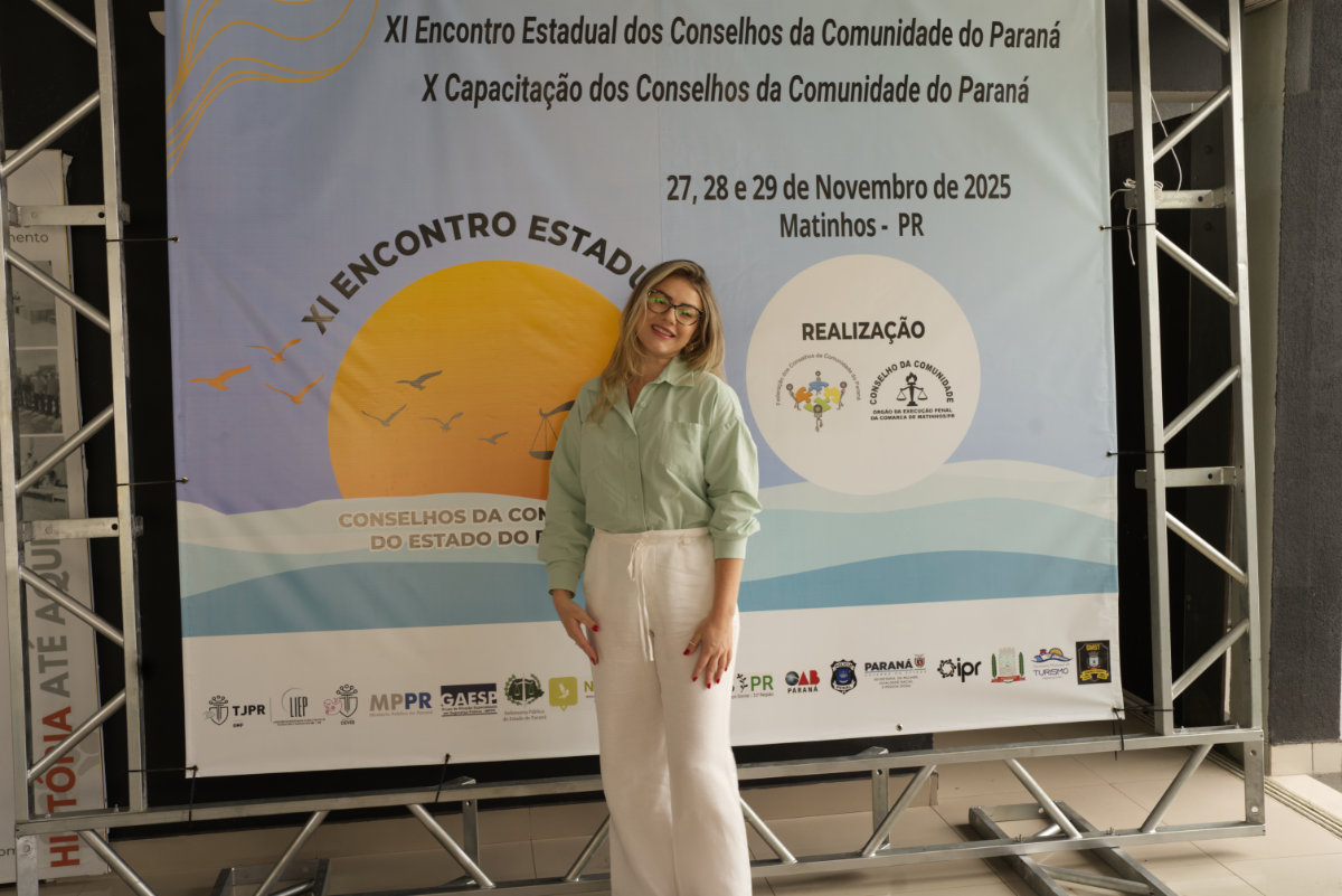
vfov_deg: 37.9
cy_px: 448
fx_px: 1305
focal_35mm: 35
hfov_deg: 54.4
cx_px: 671
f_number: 6.3
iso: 400
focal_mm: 35
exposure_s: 1/100
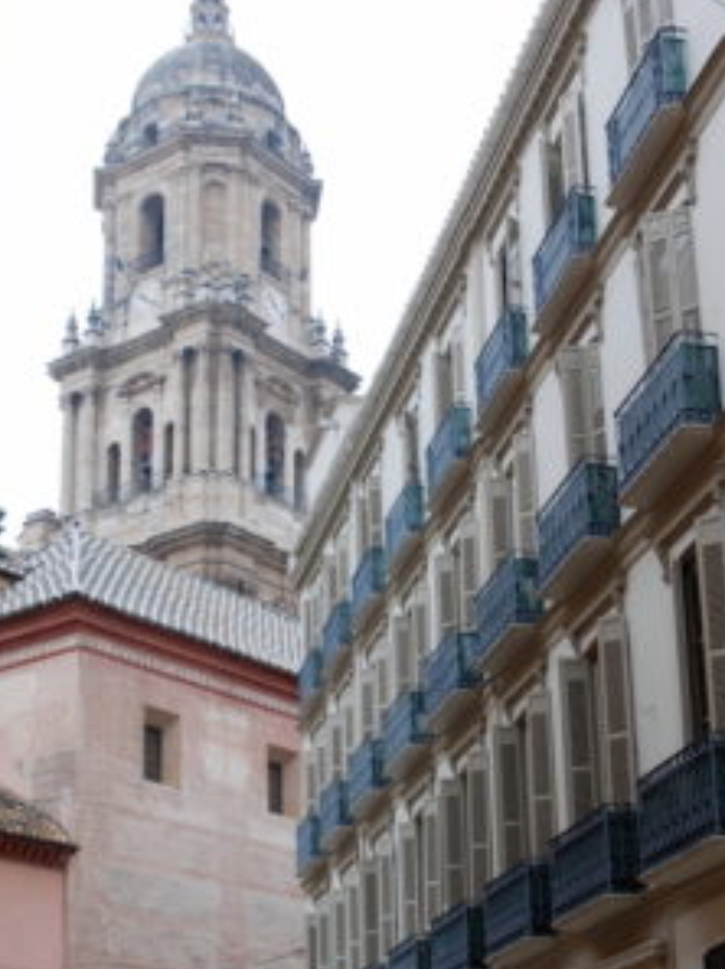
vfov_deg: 31.6
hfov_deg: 24.0
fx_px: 1702
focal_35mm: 61
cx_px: 359
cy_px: 649
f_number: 5.6
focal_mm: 25
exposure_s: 1/125
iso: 140
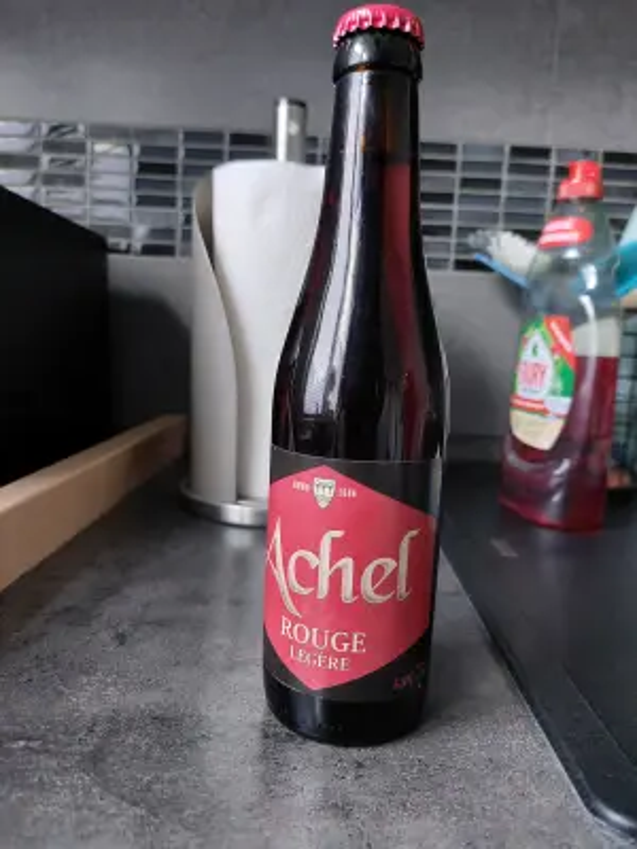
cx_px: 318
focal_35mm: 24
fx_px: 589
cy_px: 424
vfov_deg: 71.6
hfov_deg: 56.8
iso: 500
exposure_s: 1/50
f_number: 1.8
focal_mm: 5.23
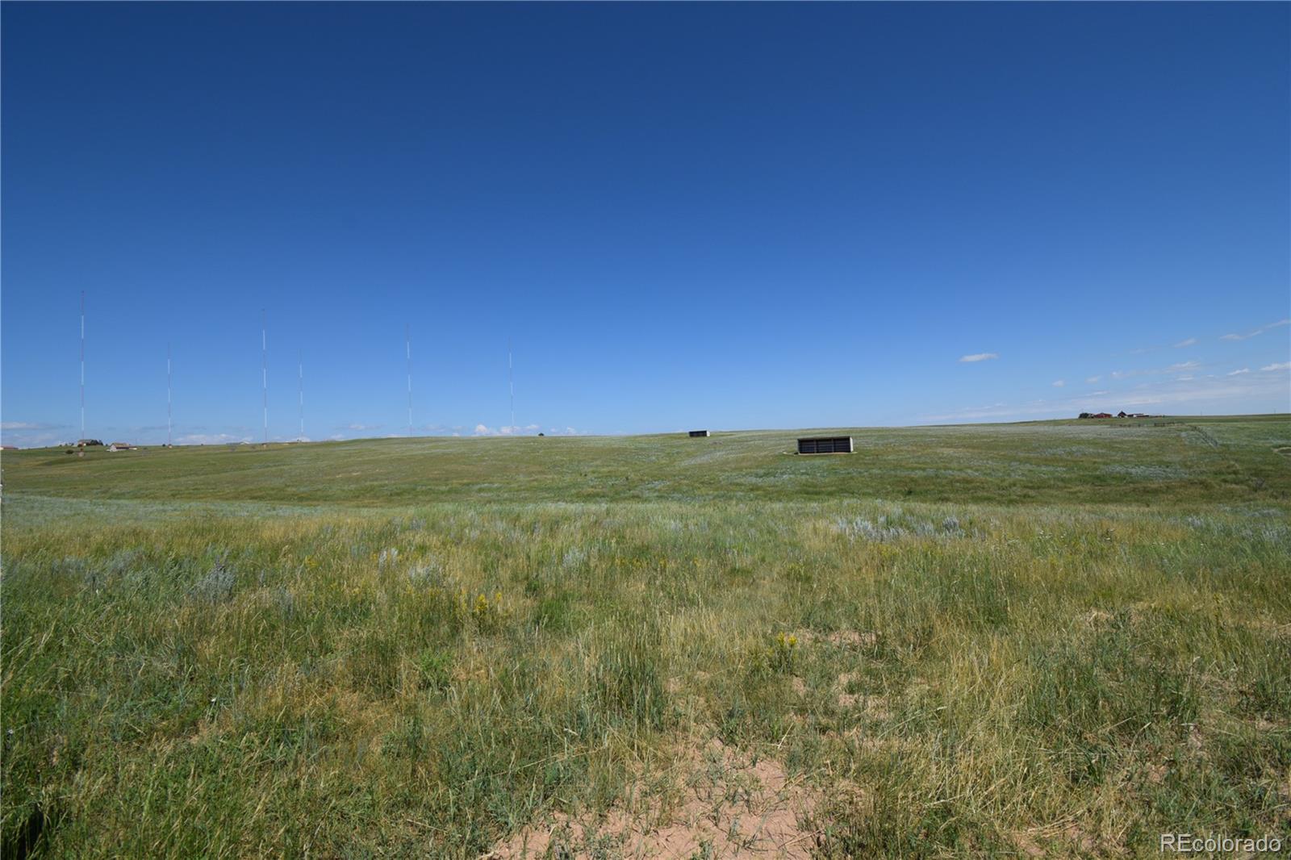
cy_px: 430
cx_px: 646
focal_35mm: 15
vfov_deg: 77.3
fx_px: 538
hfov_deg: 100.4
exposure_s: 1/400
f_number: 10
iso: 200
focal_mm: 10
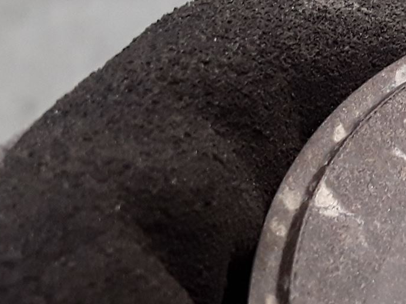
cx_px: 537
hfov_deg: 21.2
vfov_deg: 17.7
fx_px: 973
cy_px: 214
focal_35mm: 83
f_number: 1.9
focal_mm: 2.91
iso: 100
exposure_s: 1/100
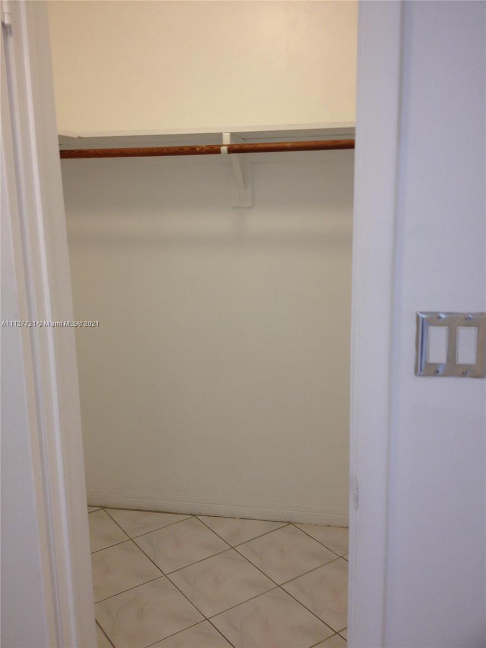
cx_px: 243
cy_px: 324
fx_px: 655
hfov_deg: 40.7
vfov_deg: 52.6
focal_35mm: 35
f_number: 2.4
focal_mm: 4.28
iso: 64
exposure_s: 1/30
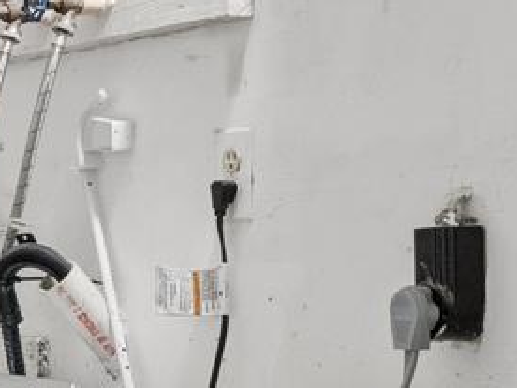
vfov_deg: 12.5
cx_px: -140
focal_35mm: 118
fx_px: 1766
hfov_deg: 15.9
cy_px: 288
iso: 1250
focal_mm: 16.6
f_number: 7.1
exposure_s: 1/8
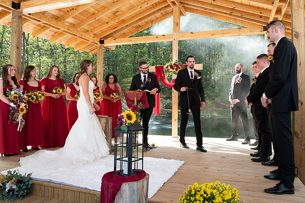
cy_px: 99
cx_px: 169
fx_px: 233
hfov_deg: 66.2
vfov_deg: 47.1
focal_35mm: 28
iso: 320
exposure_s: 1/200
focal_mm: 24
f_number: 4.5
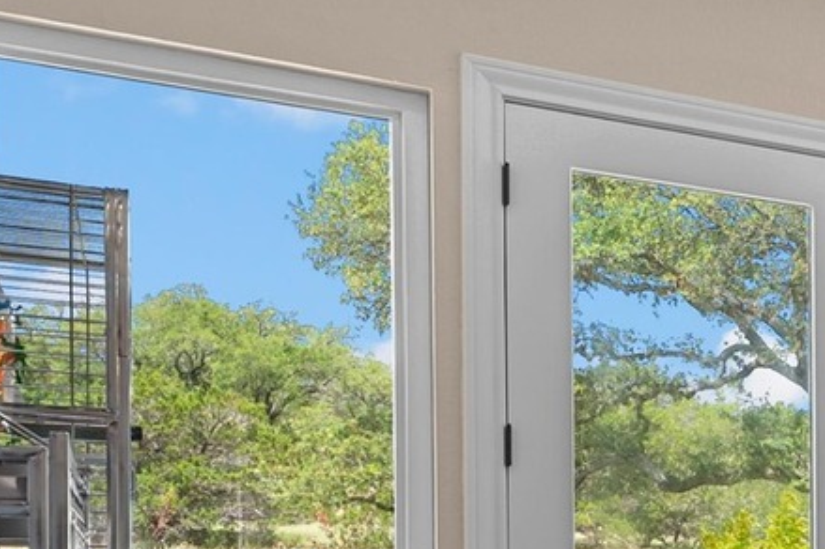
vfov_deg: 18.6
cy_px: 622
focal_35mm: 70
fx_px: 1603
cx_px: 1494
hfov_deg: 20.3
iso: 250
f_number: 8
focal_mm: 15
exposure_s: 1/3
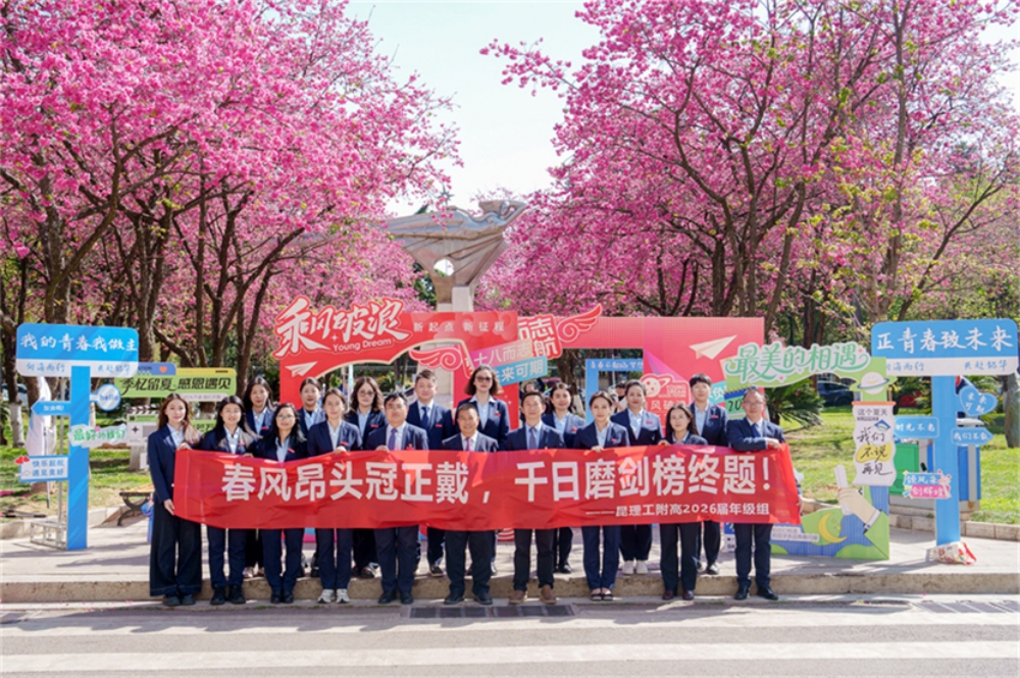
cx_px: 510
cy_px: 339
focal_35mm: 37
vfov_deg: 35.9
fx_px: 1047
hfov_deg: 51.9
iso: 200
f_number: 6.3
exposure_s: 1/200
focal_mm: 37
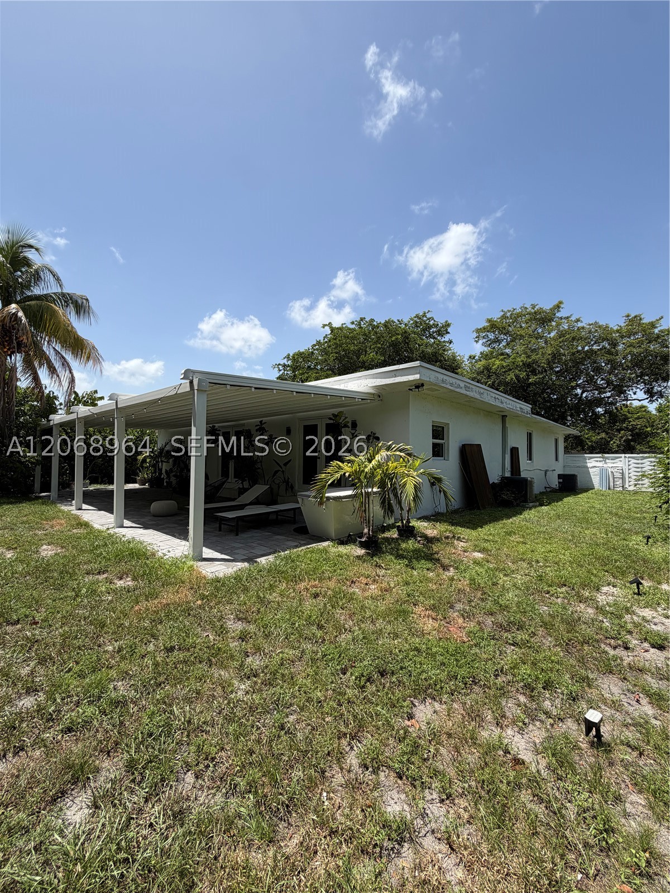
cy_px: 446
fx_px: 361
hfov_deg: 85.7
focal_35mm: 14
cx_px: 335
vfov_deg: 102.1
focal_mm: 2.22
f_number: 2.2
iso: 20
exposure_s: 1/770
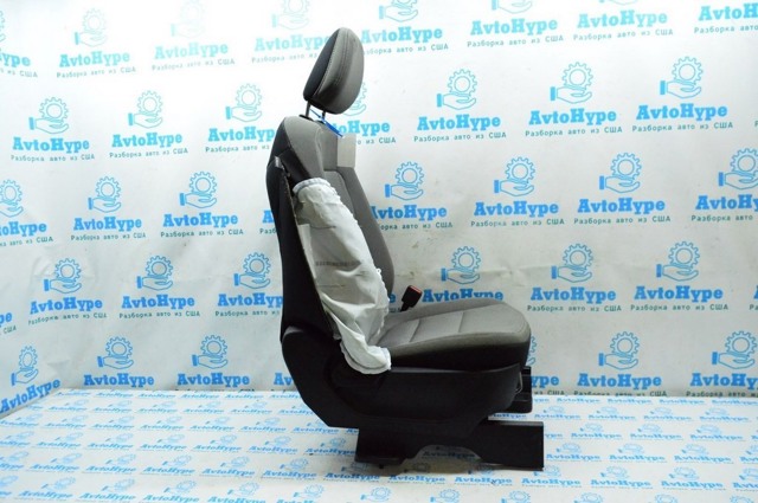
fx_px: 568
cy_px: 252
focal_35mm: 27
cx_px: 379
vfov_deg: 47.8
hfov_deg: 67.4
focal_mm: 18
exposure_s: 1/320
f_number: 6.3
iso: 6400
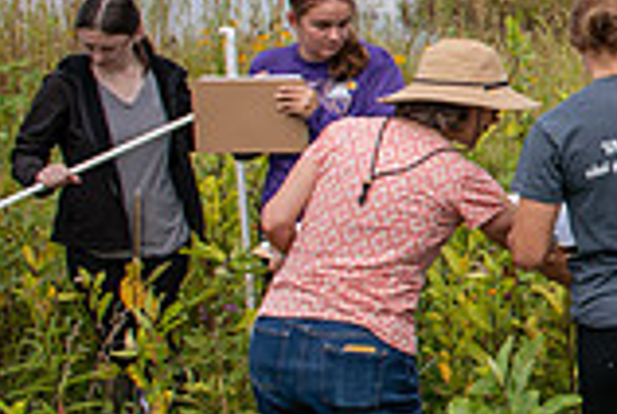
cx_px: 1008
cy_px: 92
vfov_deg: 15.5
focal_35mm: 88
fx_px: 1511
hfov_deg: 19.2
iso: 125
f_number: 4
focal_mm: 24
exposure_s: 1/640
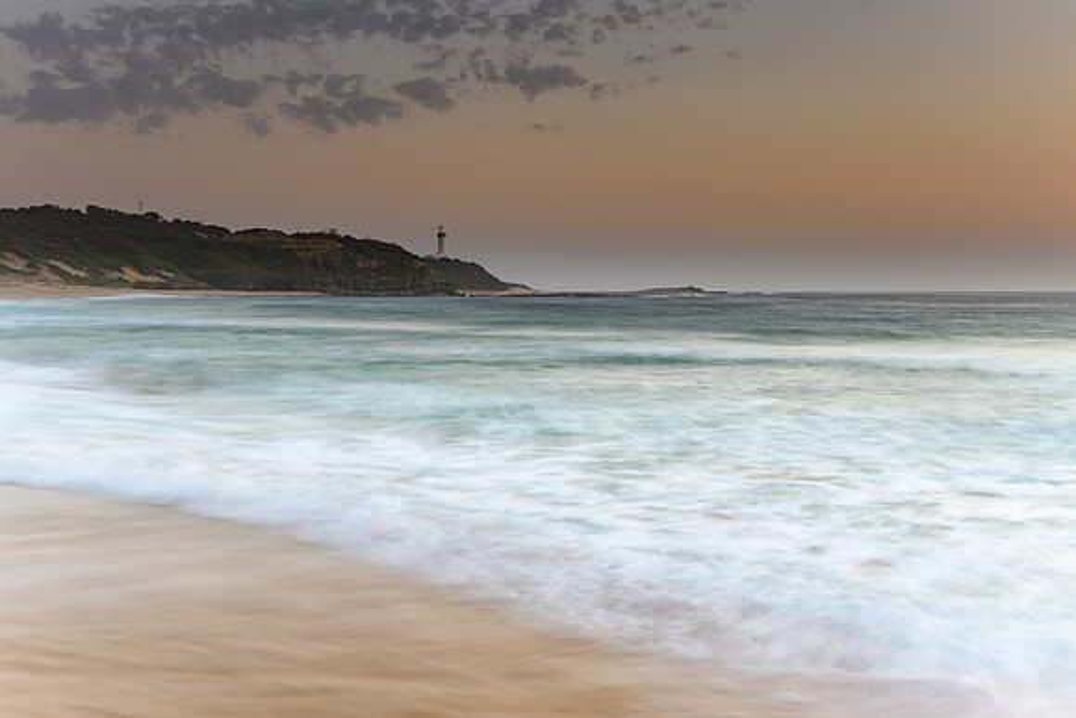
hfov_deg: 43.4
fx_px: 1354
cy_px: 359
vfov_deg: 29.7
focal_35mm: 45
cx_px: 538
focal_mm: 30
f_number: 8
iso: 200
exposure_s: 2.5
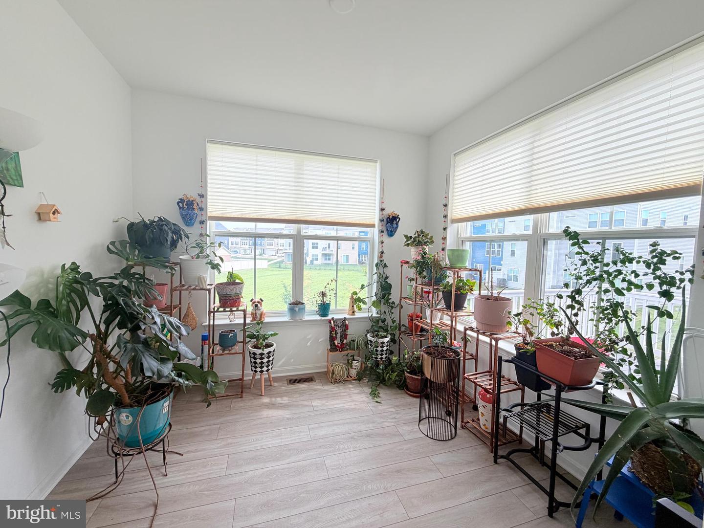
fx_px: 285
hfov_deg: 102.1
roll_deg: -0.6
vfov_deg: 85.7
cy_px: 264
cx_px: 352
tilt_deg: -4.1
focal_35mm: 14
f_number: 2.2
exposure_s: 1/153
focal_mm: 2.22
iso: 40
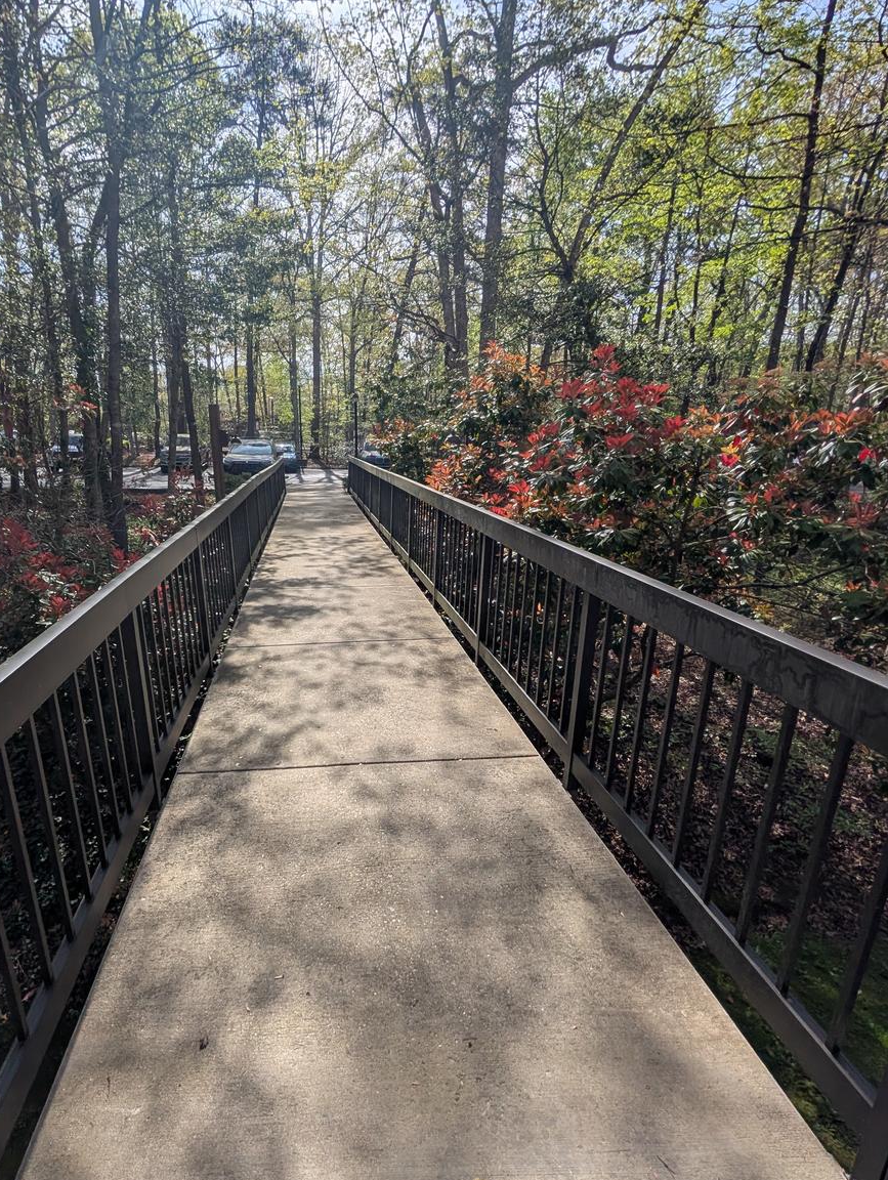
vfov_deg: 94.3
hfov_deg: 76.9
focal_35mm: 16
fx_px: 546
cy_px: 622
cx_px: 334
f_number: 1.7
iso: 53
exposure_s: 1/4505
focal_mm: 2.02
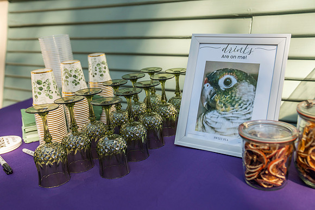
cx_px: 158
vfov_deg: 36.0
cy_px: 105
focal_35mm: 37
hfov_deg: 51.9
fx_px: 324
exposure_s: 1/2000
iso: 400
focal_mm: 37
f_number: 3.2
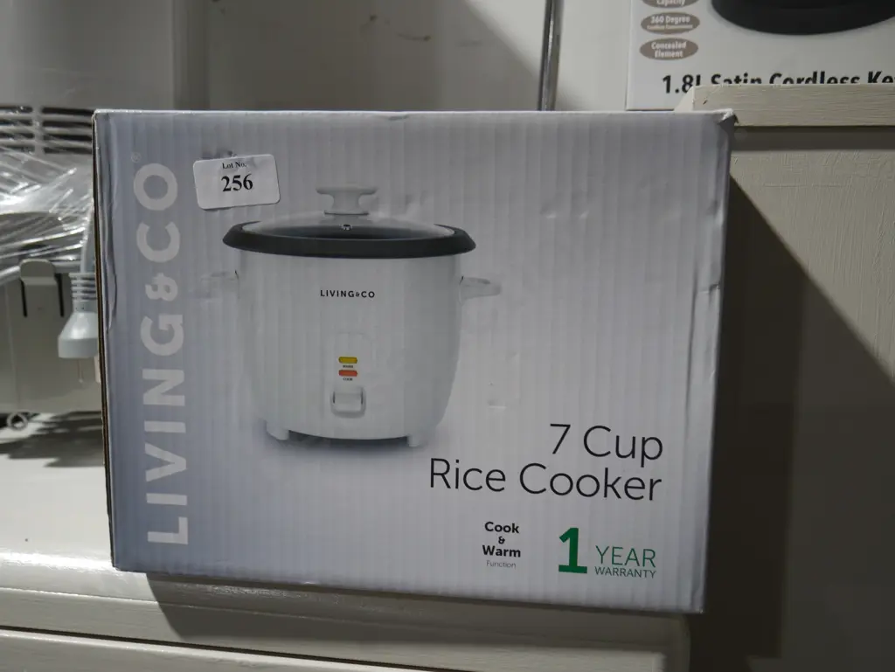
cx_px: 448
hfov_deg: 53.9
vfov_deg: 41.8
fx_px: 879
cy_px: 336
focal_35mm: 34
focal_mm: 17
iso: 250
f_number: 4
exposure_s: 1/60
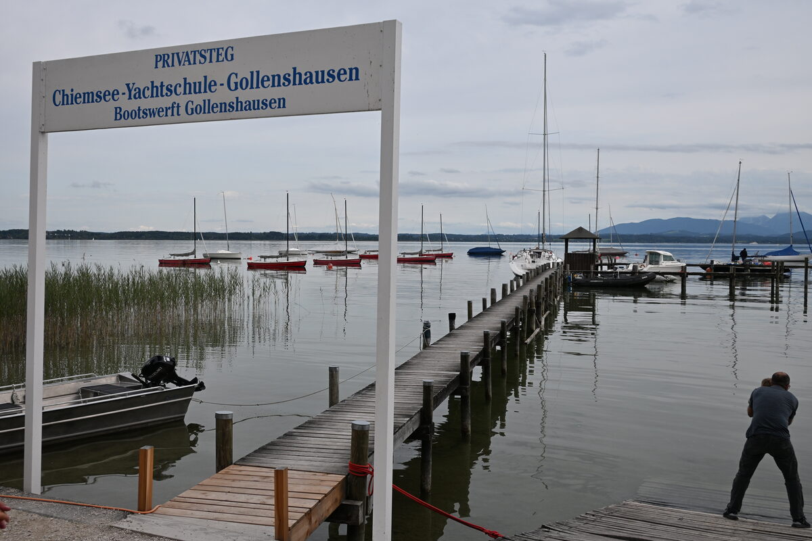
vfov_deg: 35.5
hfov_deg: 51.3
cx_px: 406
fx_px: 846
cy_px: 270
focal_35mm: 38
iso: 100
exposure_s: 1/400
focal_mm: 25
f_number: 7.1
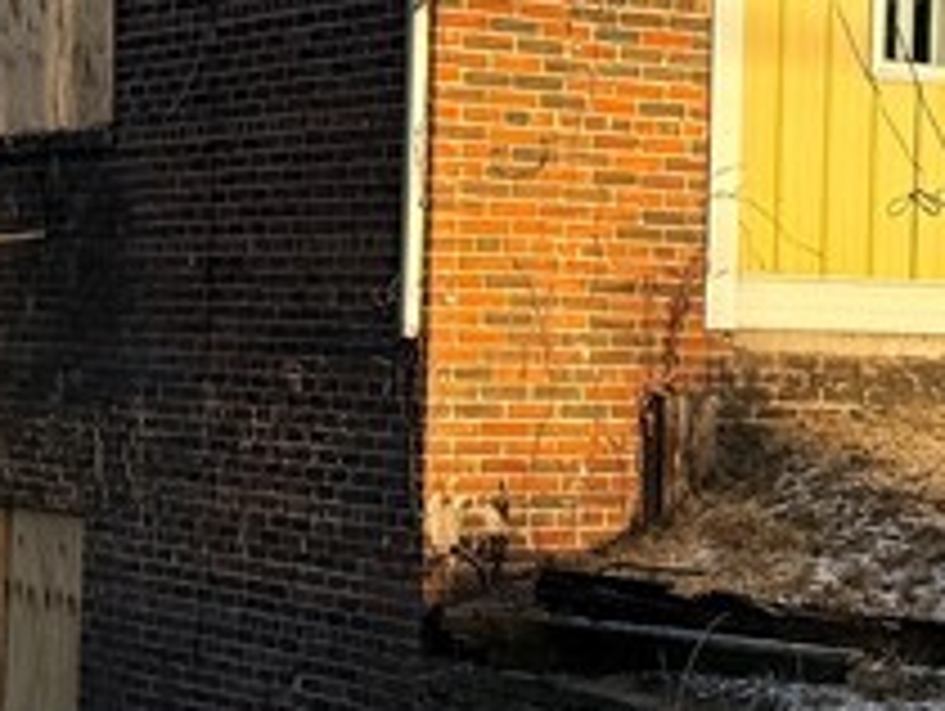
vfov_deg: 12.7
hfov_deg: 16.2
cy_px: 270
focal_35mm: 117
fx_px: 3198
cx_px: 1089
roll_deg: -1.3
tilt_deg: +0.9
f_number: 1.78
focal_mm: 6.76
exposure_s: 1/2703
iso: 80
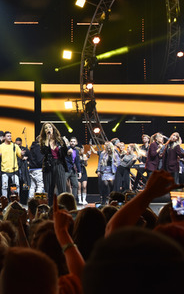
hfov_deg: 16.4
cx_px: -6
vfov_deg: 26.5
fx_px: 625
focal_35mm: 78
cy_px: 149
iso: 1600
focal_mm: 50
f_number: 5.6
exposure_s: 1/125
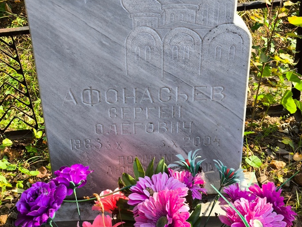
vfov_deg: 27.1
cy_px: 108
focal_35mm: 54
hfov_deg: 35.5
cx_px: 144
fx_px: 471
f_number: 1.7
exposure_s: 1/377
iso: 50
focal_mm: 4.71
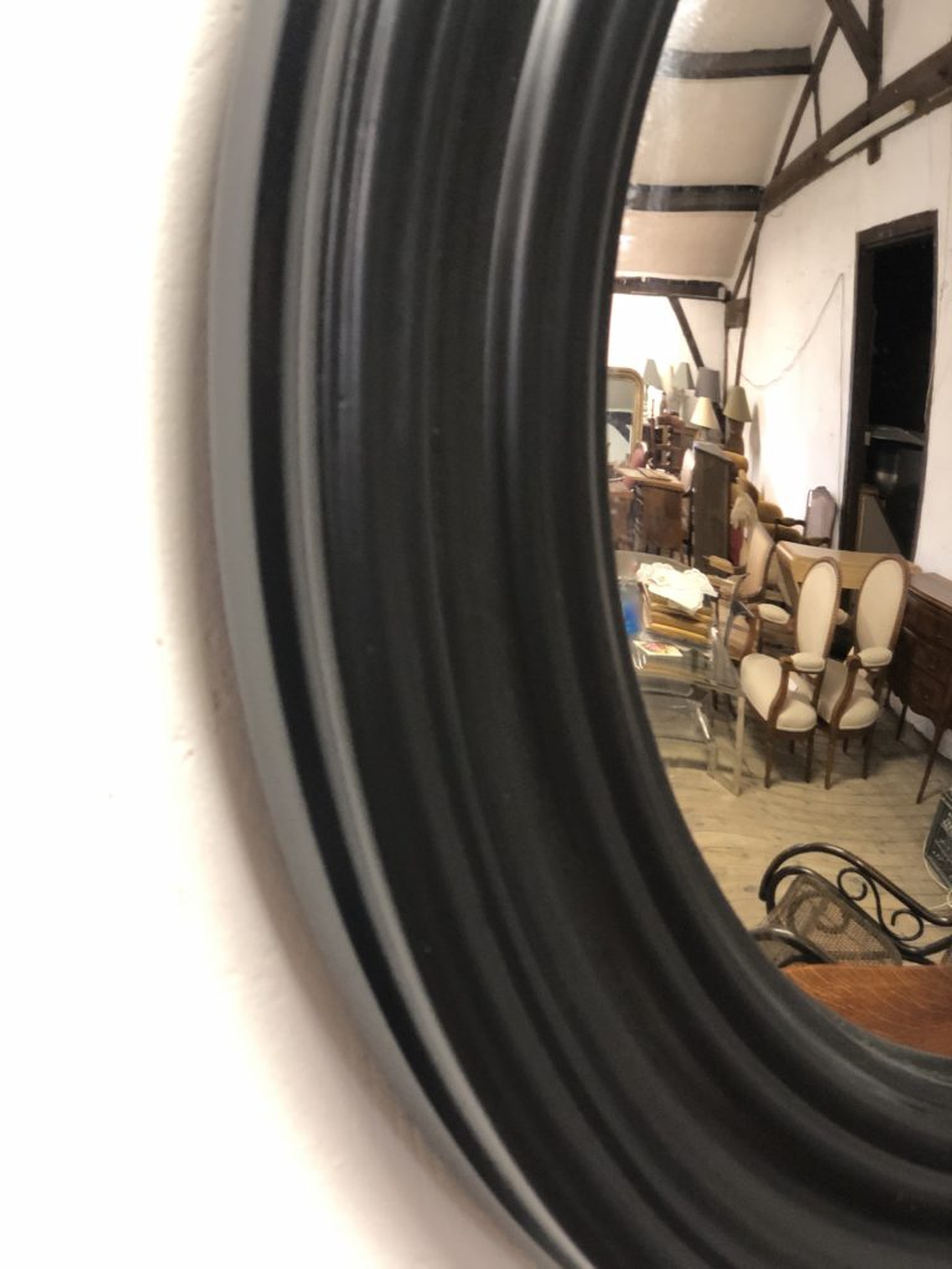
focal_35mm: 52
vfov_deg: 36.8
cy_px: 634
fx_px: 1907
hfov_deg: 28.0
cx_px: 476
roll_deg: -1.7
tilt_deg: -3.4
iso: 160
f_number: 2.4
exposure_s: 1/14
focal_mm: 6
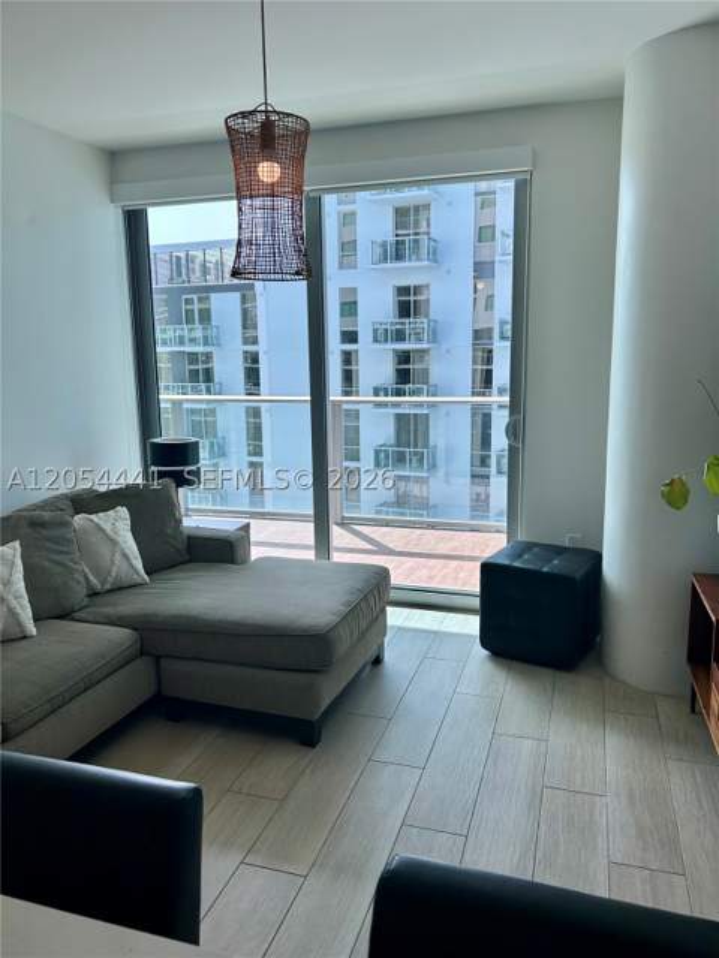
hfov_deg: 53.1
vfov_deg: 67.3
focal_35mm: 26
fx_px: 720
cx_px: 360
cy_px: 479
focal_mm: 5.7
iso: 50
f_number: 1.5
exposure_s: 1/692
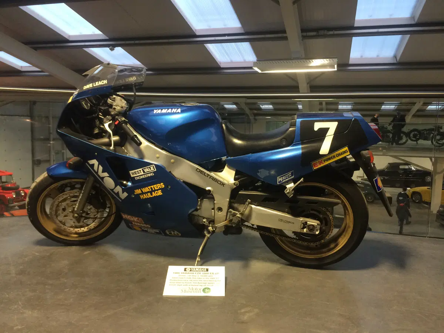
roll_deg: -0.4
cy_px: 166
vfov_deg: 48.2
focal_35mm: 29
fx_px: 372
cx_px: 222
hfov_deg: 61.7
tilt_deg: -7.4
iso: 100
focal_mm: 4.15
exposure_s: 1/30
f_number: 2.2
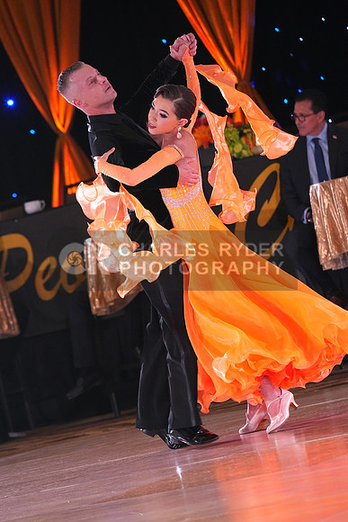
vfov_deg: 11.2
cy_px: 261
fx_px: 2666
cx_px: 174
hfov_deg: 7.5
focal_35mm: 184
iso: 8000
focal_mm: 184
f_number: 5
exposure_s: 1/400
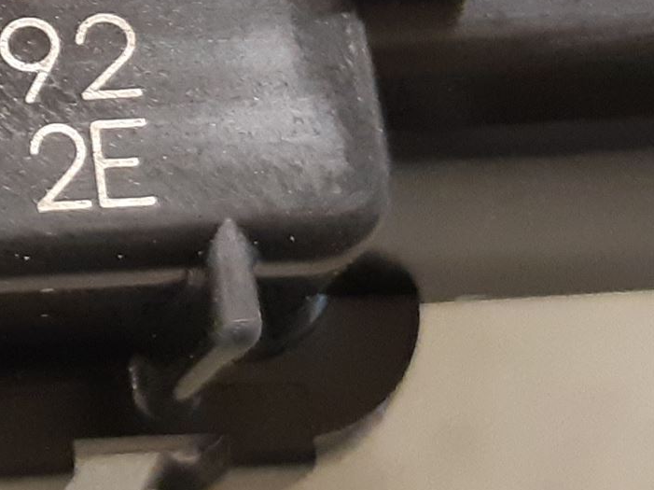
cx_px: -299
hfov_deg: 21.8
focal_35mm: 76
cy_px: 63
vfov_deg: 19.1
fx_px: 1435
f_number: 1.7
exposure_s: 1/25
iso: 400
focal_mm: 3.93
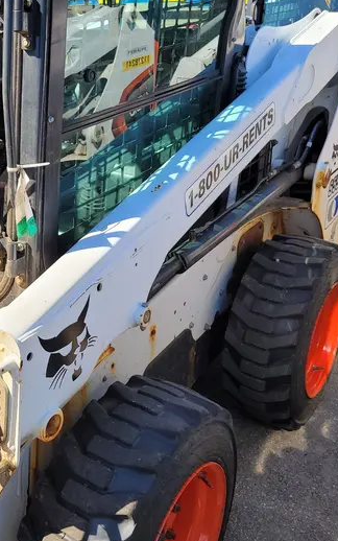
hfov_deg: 31.9
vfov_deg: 50.3
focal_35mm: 39
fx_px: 574
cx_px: 69
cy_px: 238
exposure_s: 1/1114
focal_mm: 5.4
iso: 40
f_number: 1.8
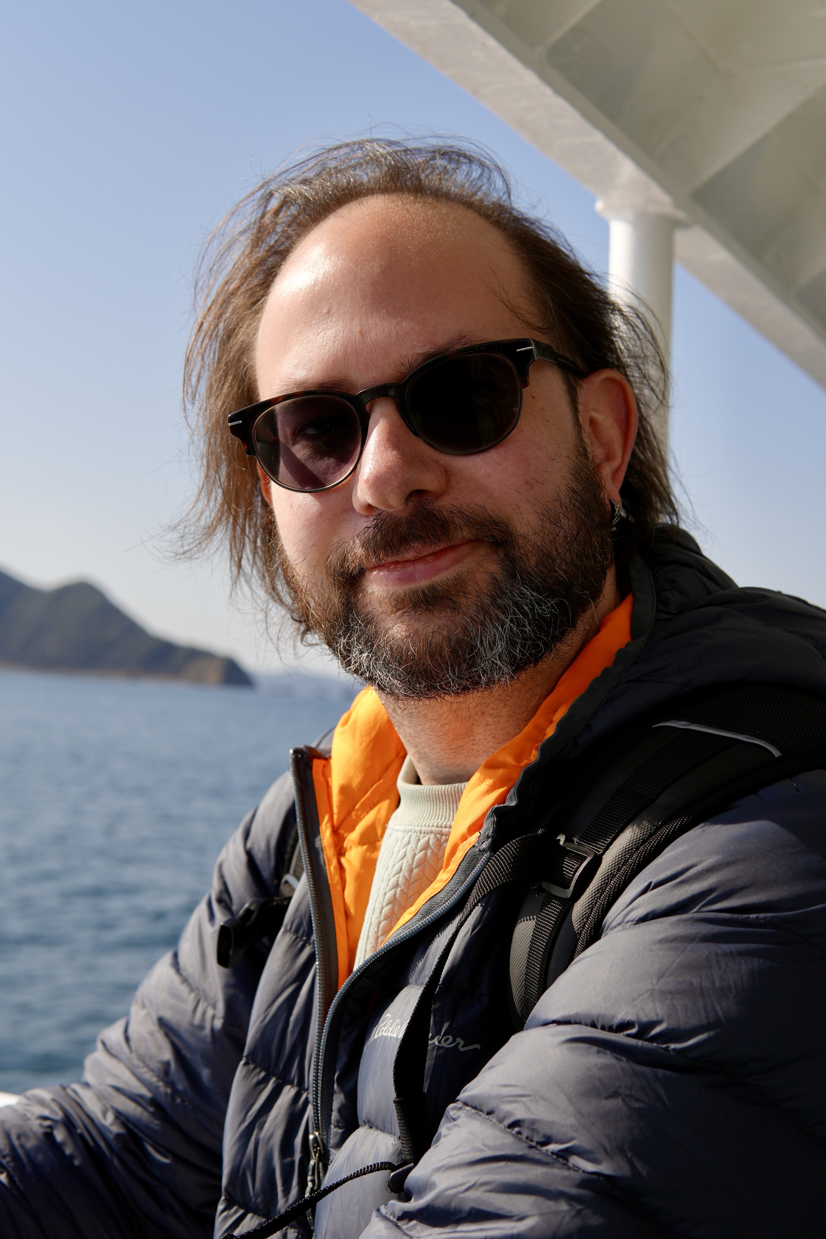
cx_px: 413
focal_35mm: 45
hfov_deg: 29.9
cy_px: 620
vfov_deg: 43.6
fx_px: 1549
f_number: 5
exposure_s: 1/1000
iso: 100
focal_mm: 30
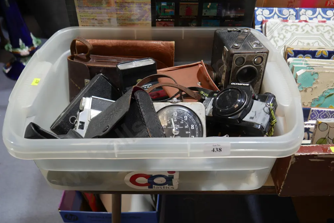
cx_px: 167
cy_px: 108
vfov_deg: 38.9
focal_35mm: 34
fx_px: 315
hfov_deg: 55.8
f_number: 3.6
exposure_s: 1/60
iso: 250
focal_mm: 16
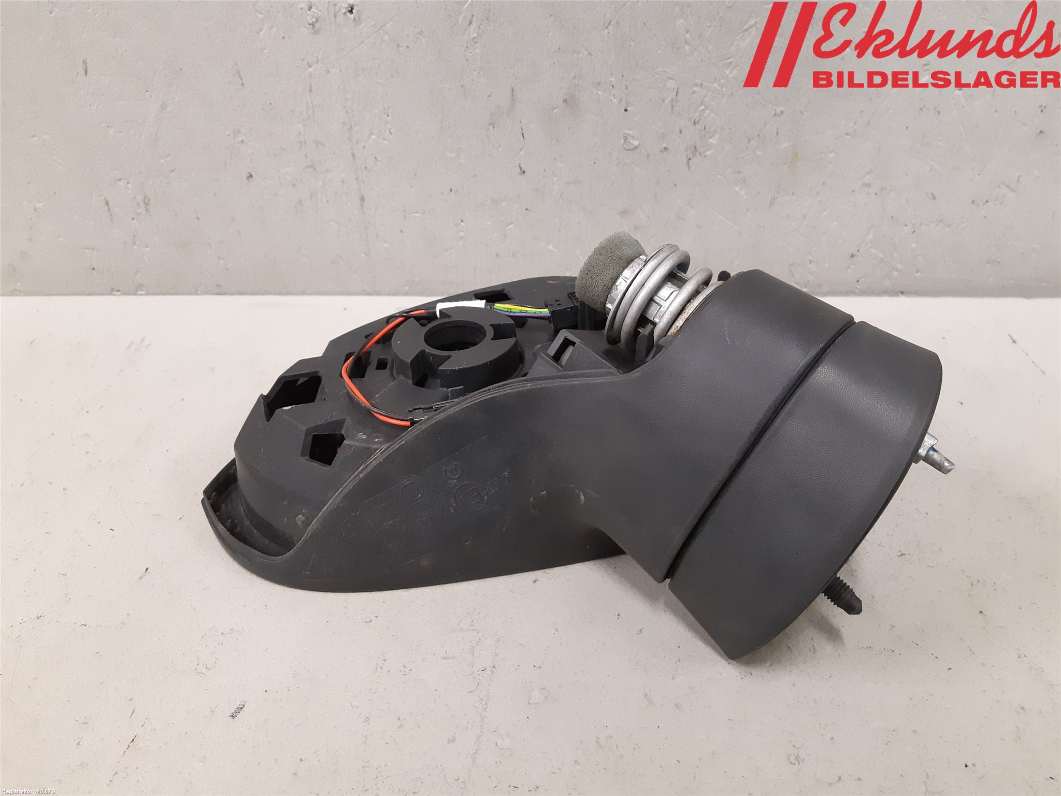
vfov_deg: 53.1
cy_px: 398
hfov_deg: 67.3
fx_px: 797
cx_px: 530
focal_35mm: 26
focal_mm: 3.93
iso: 250
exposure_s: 1/50
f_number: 1.7
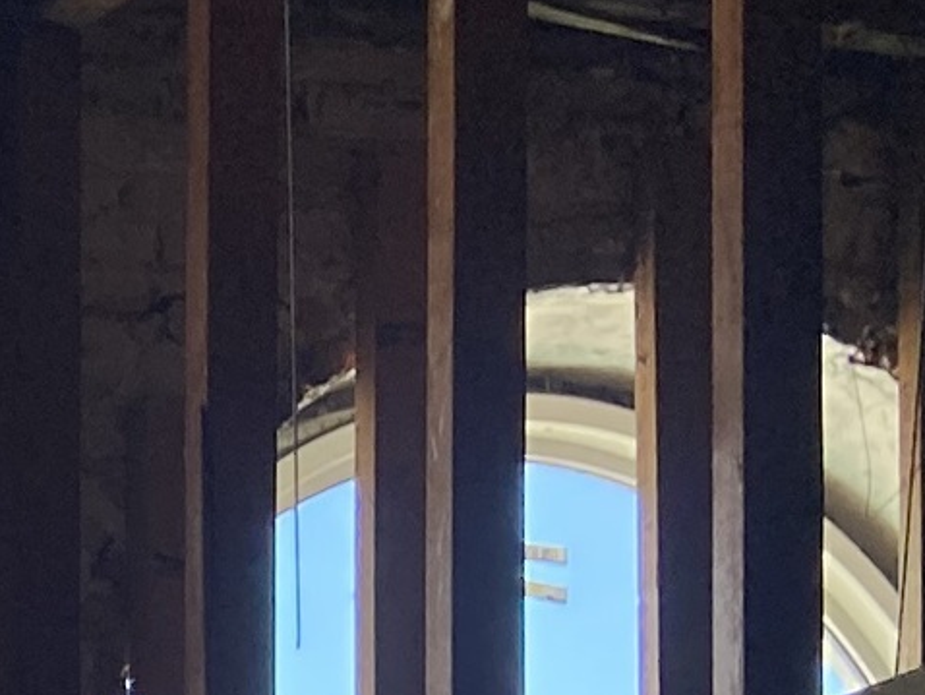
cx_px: -1242
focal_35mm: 167
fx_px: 4465
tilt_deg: +3.5
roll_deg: -0.8
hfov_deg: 10.3
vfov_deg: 8.3
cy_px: 1591
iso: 32
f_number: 1.8
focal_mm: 4.25
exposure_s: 1/288
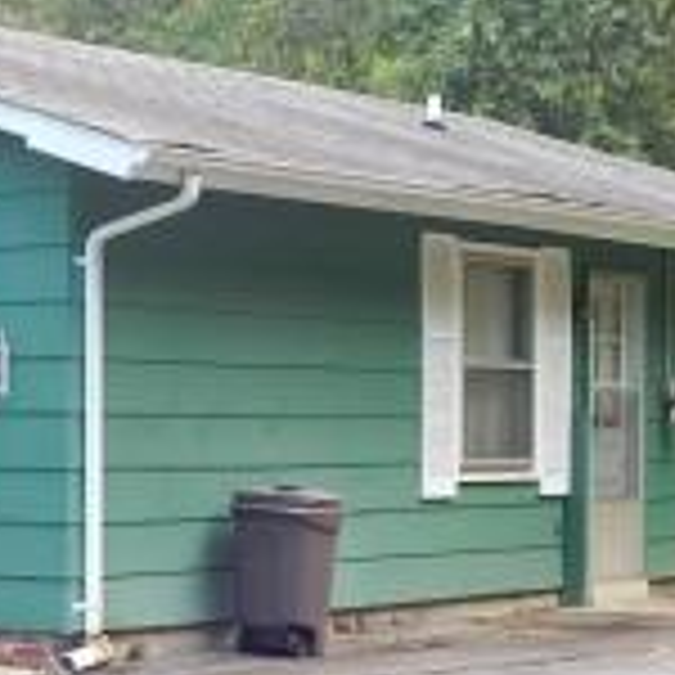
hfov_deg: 14.5
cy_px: 472
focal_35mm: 116
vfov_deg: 15.0
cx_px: -171
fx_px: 2559
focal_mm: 6.1
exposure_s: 1/100
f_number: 3.3
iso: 125
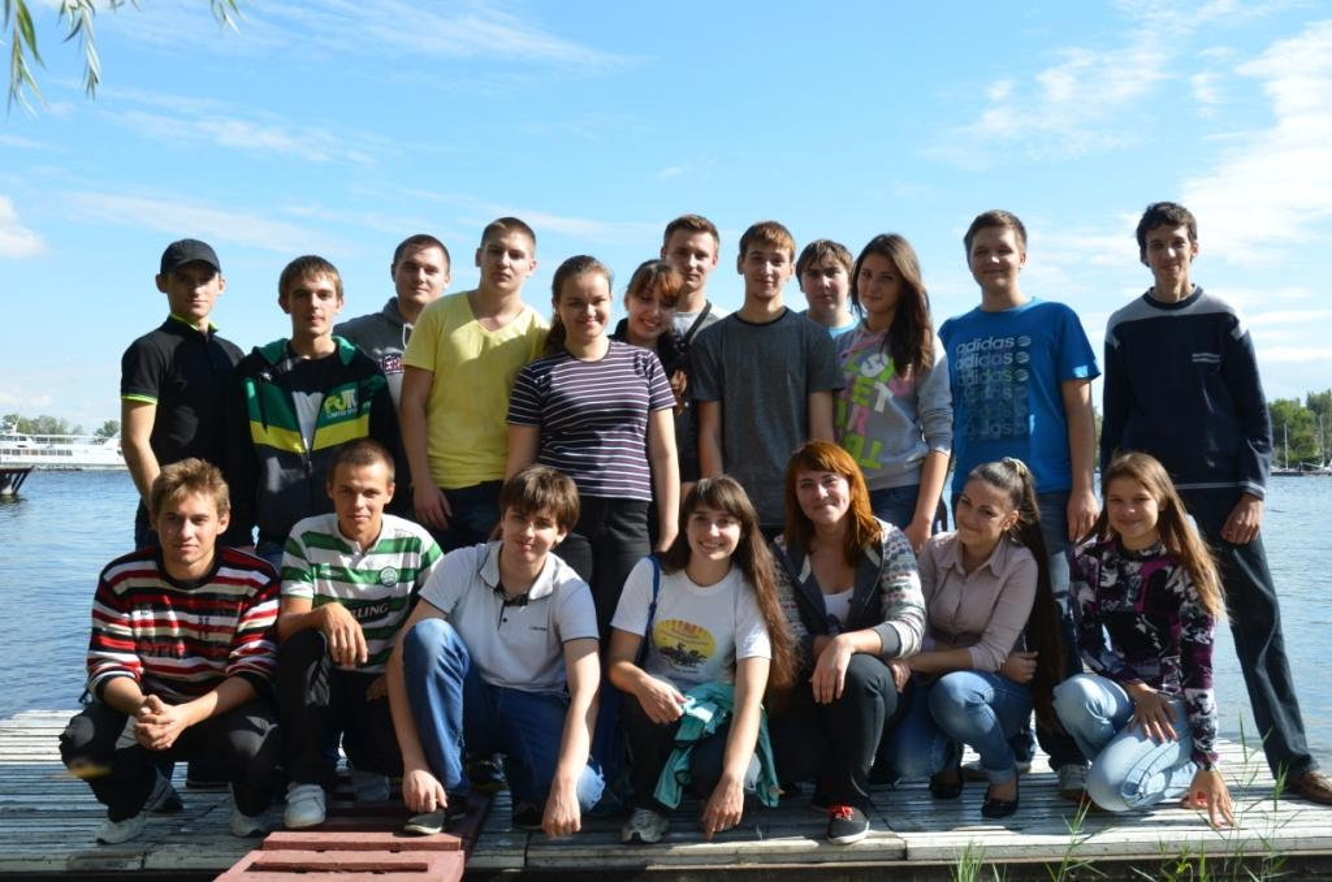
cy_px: 441
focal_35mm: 33
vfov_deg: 39.8
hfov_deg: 57.3
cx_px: 666
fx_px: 1218
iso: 200
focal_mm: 22
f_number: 8
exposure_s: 1/250
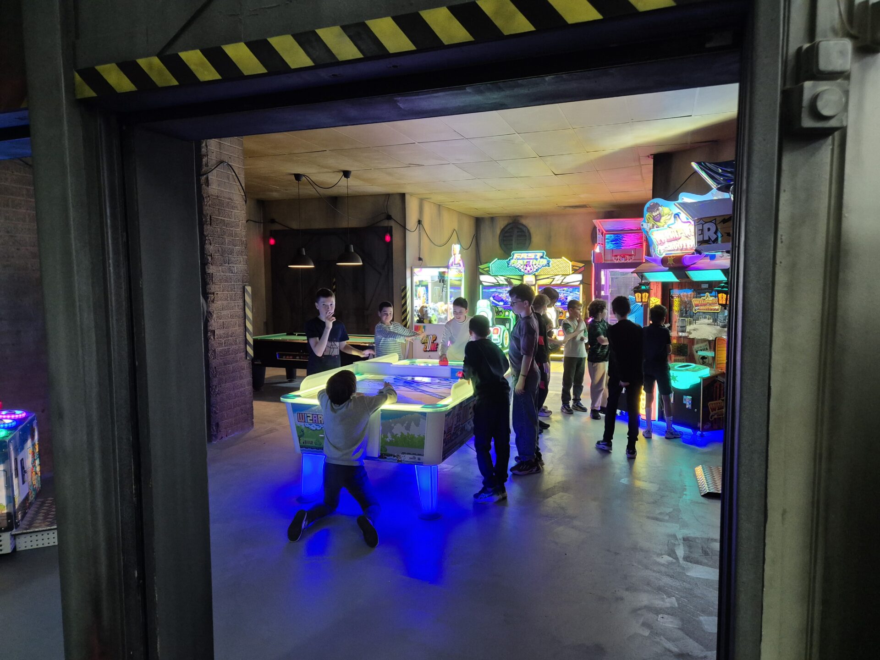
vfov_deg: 58.9
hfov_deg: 73.9
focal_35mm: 23
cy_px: 330
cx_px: 440
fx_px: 585
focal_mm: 5.4
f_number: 1.8
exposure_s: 1/100
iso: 640
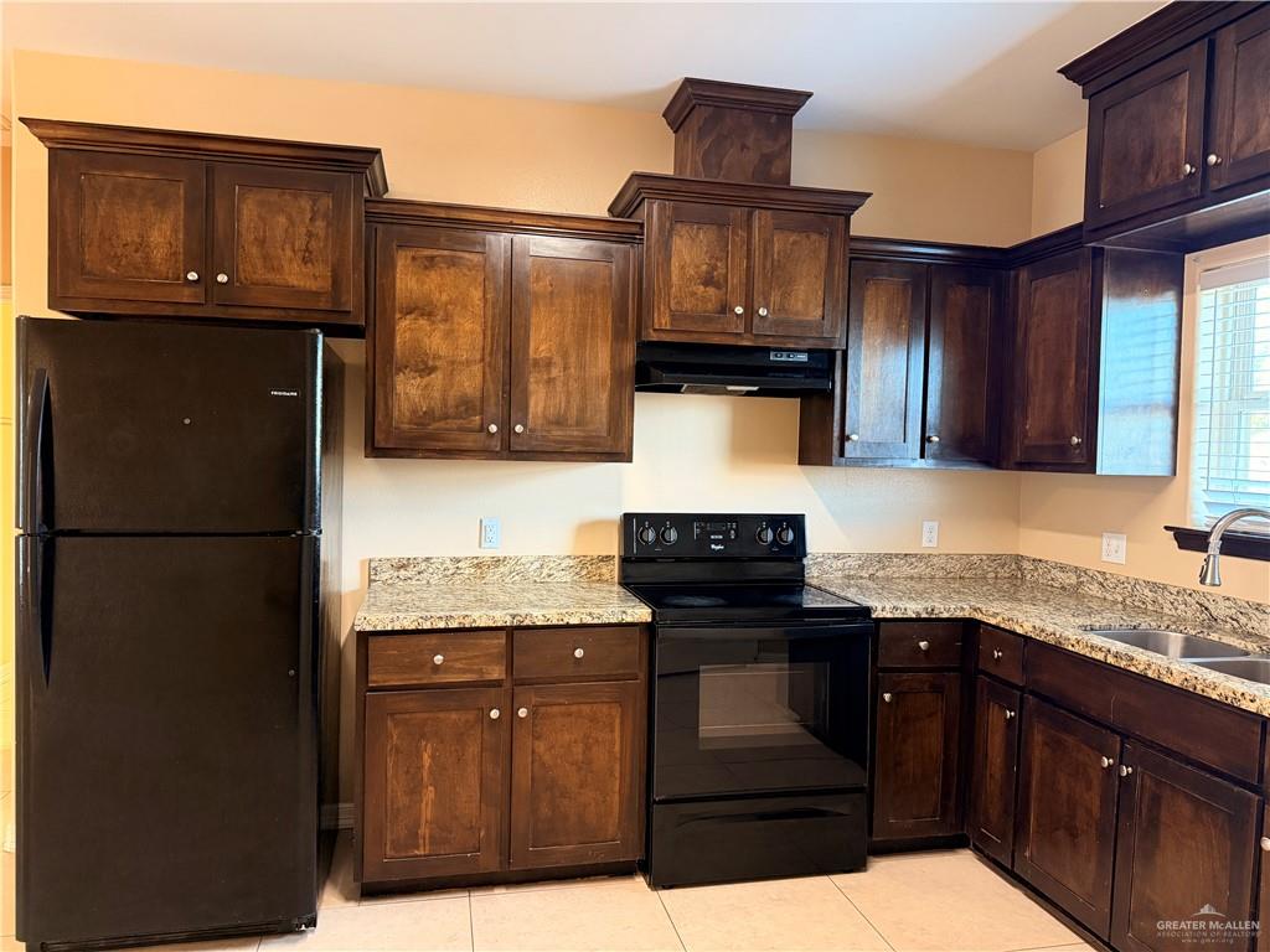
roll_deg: -0.6
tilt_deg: -2.4
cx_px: 635
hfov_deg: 71.6
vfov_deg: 56.8
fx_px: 881
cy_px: 476
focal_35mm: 24
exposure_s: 1/60
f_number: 1.78
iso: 500
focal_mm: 6.76
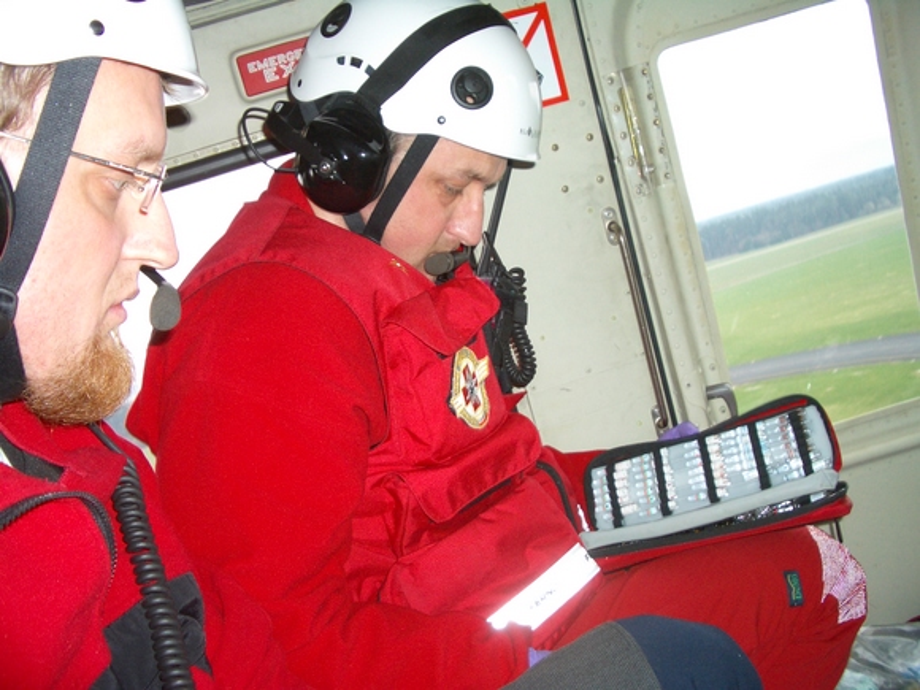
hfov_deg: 52.6
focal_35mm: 35
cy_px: 345
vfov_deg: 40.7
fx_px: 930
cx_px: 460
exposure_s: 1/60
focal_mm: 5.8
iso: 100
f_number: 2.6
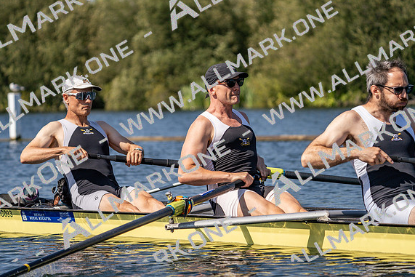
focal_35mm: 203
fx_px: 2341
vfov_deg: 6.8
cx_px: 209
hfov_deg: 10.1
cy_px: 137
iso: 200
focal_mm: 200
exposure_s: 1/2000
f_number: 5.6
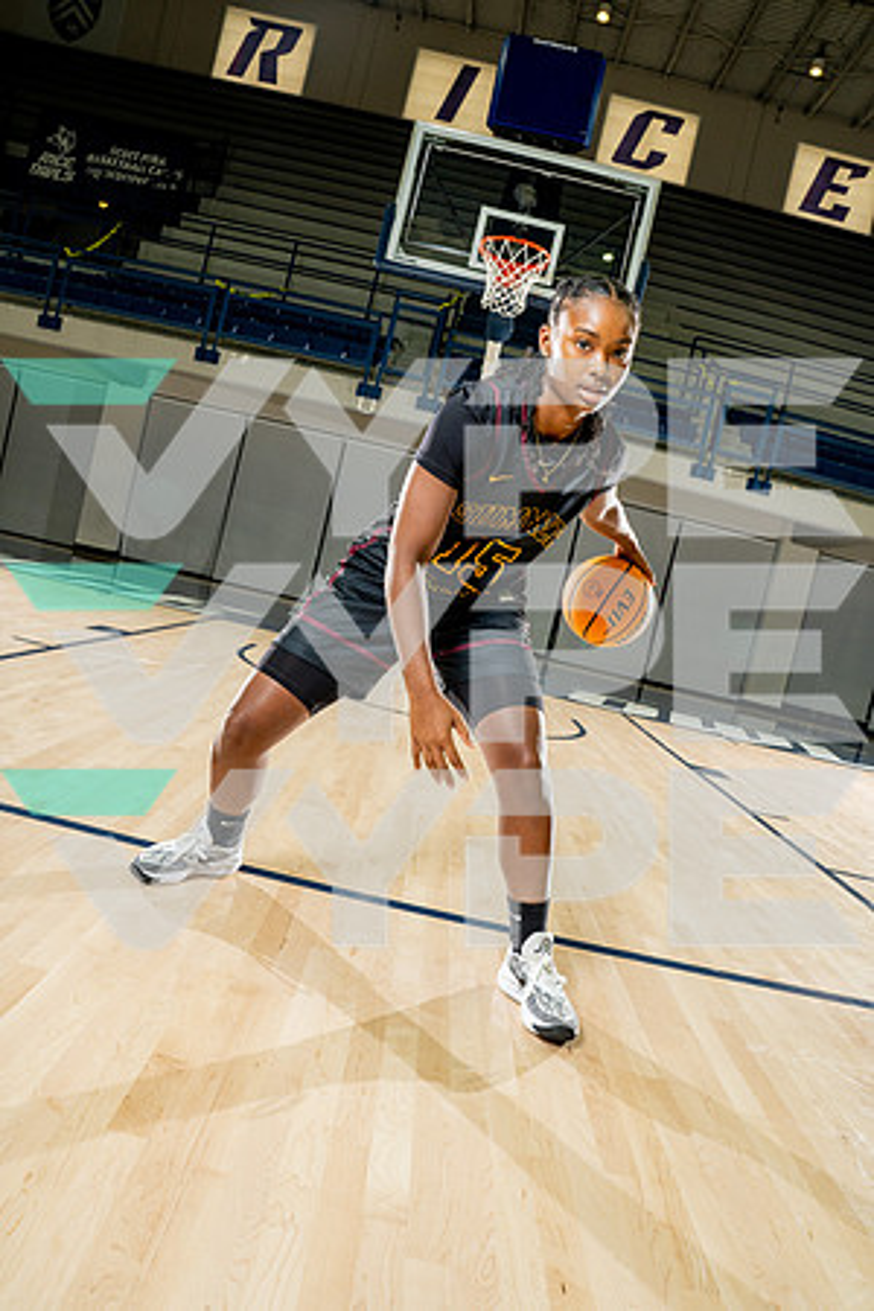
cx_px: 437
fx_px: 910
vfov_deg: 71.5
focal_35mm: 25
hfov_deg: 51.3
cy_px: 656
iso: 640
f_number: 8
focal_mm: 25
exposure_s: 1/250
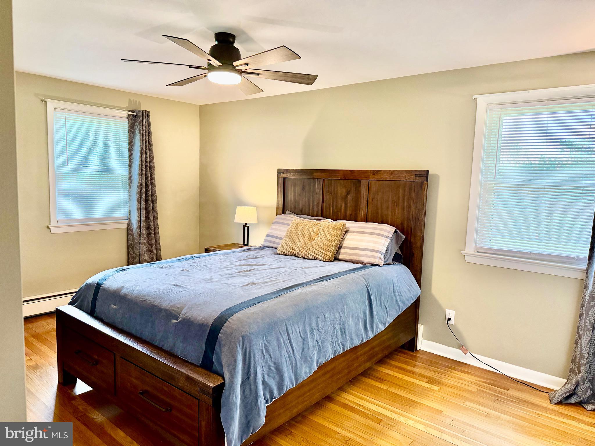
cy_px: 223
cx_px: 298
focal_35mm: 24
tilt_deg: -5.8
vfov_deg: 56.8
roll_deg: -1.7
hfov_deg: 71.6
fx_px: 413
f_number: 1.78
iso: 320
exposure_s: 1/120
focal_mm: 6.76
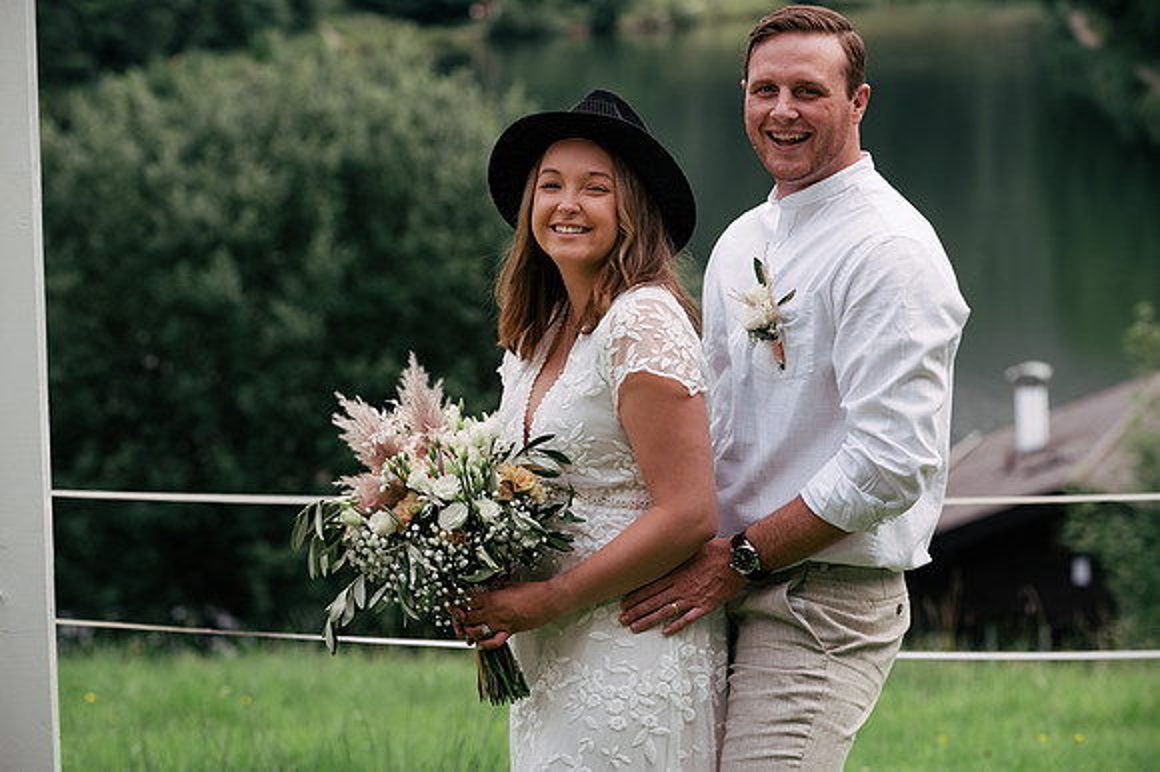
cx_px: 580
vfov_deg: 8.8
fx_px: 4991
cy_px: 386
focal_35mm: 155
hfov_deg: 13.3
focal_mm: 155
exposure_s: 1/250
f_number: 7.1
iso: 500
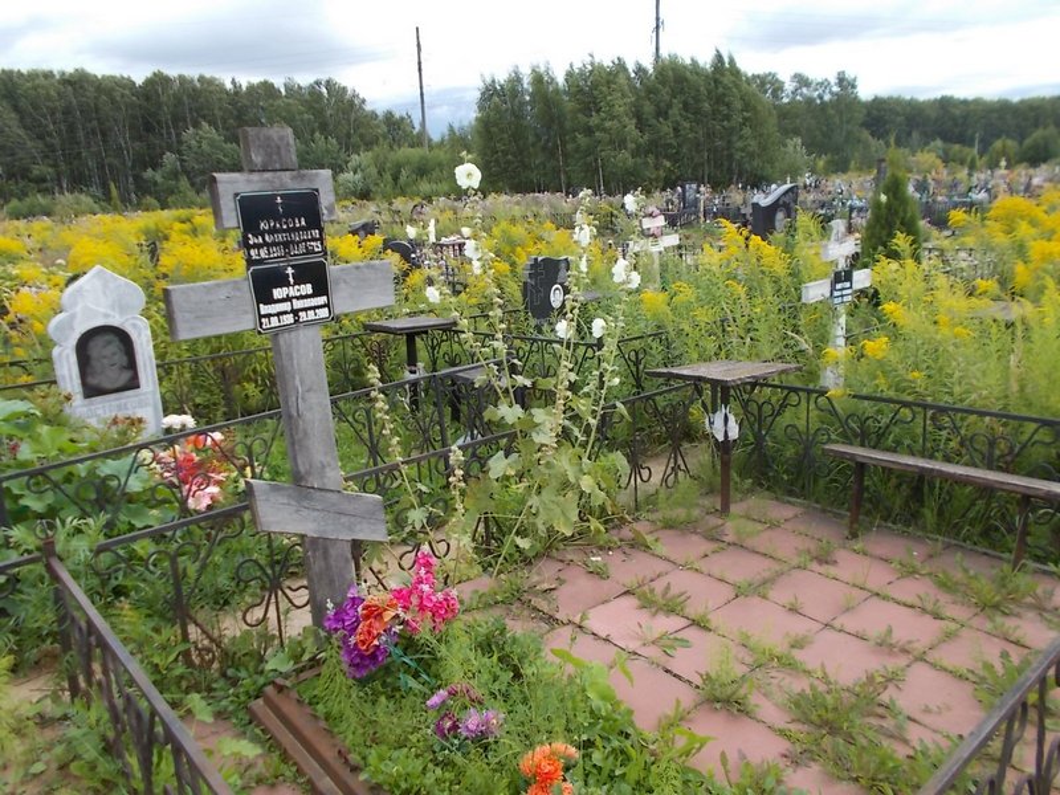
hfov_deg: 67.3
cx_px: 530
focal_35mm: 26
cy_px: 398
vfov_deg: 53.1
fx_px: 796
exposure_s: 1/320
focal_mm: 4.6
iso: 80
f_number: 3.2
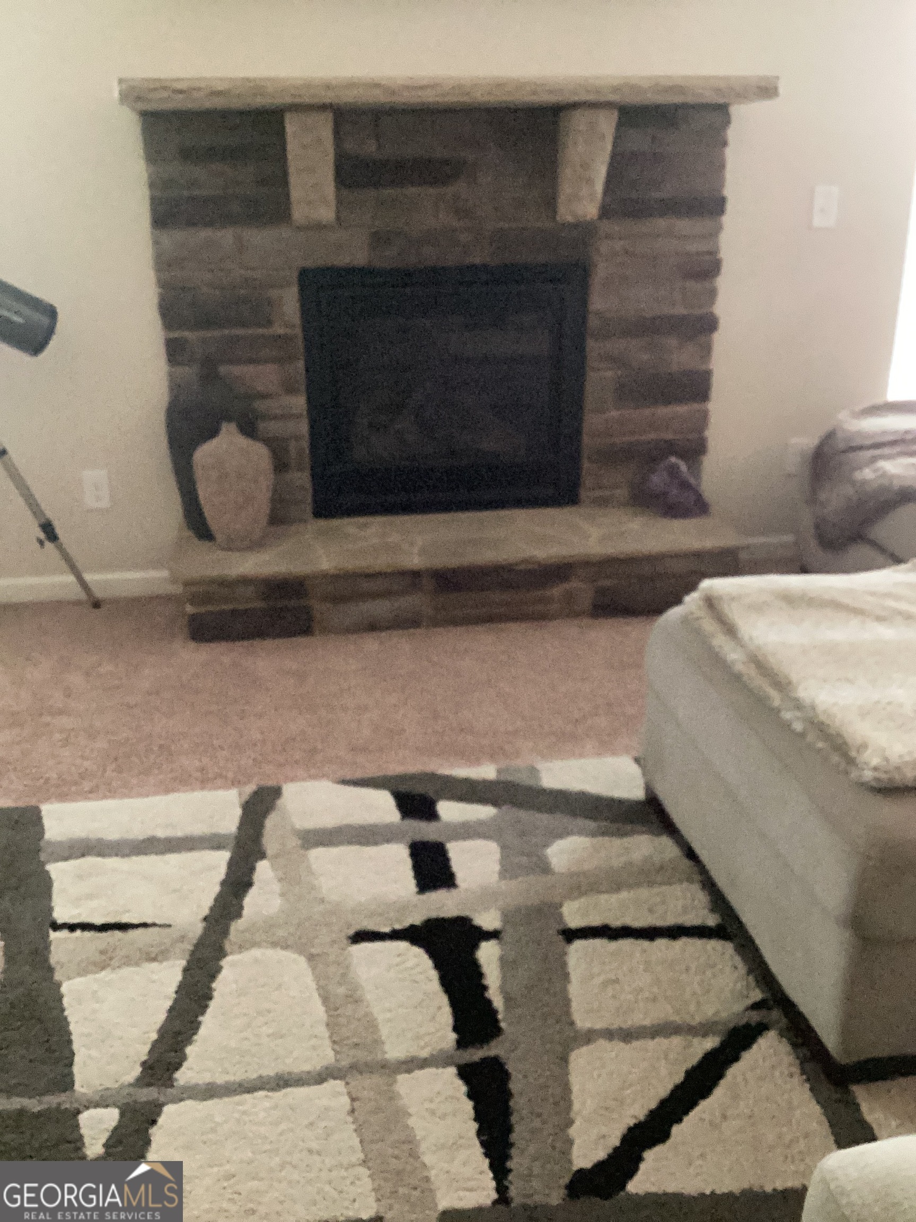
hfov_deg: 45.4
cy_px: 611
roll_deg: +0.1
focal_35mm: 31
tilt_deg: -23.0
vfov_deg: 58.4
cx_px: 458
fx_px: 1094
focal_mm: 3.3
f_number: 2.4
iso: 640
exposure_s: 1/20
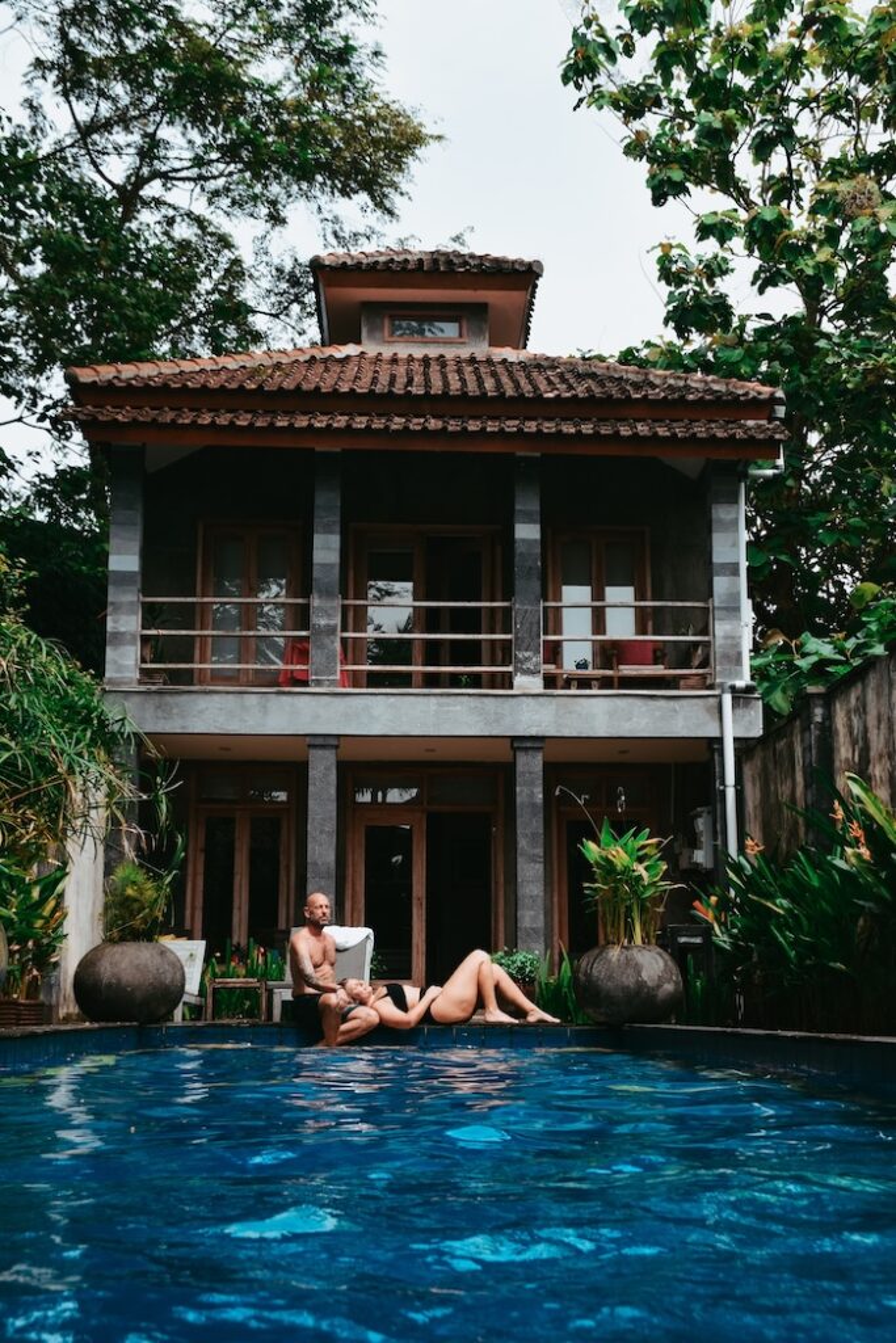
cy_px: 672
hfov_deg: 29.9
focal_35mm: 45
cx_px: 448
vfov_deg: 43.6
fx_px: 1679
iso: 400
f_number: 11
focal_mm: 30
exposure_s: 1/400
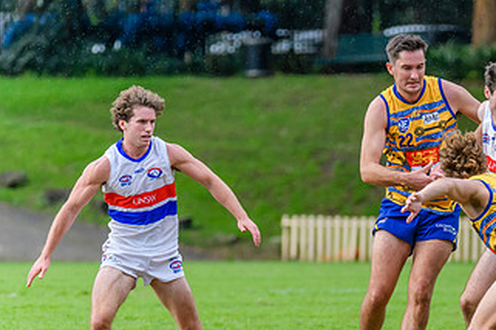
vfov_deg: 2.1
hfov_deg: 3.2
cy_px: 226
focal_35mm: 642
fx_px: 8845
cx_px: 440
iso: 2500
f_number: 6
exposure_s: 1/1600
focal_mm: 350
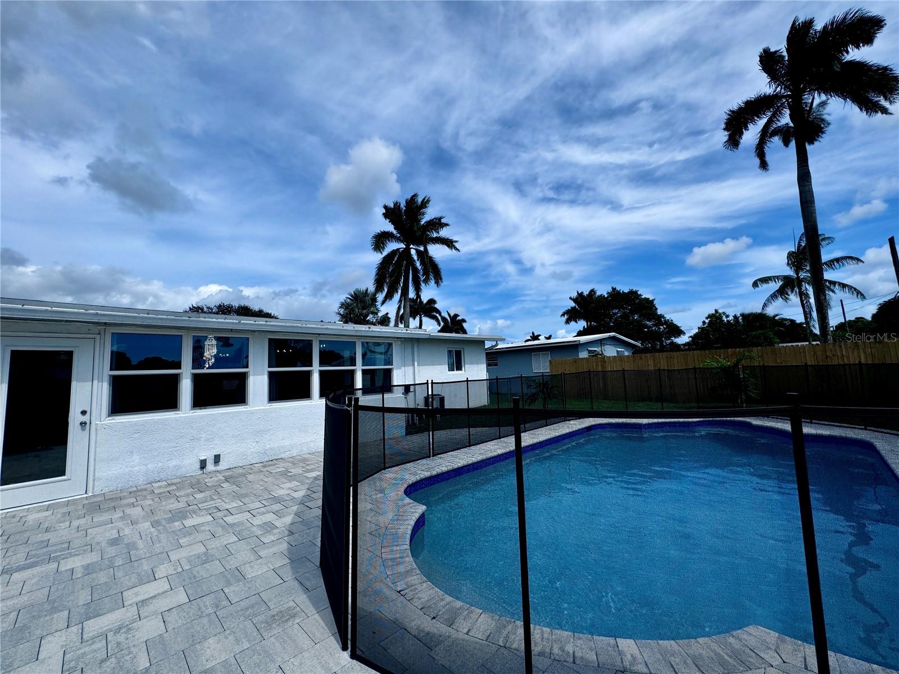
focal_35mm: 14
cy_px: 337
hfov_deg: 102.1
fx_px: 364
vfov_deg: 85.7
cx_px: 450
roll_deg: +2.1
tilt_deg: +5.1
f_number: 2.2
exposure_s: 1/3106
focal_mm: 2.22
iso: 50
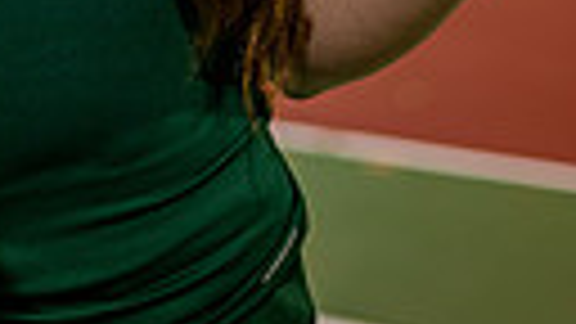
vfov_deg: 6.2
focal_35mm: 184
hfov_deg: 11.7
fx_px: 2810
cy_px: -562
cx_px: 142
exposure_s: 1/200
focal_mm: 50
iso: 640
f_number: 1.8
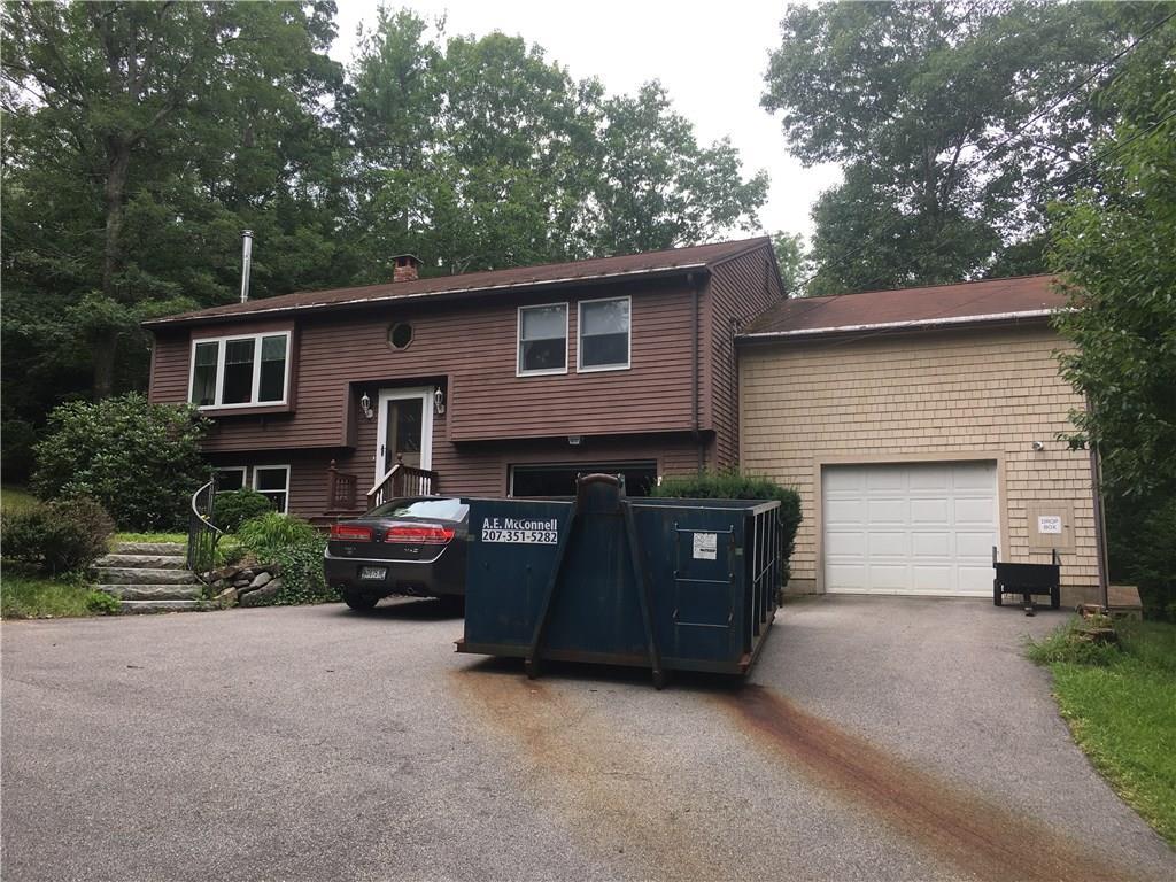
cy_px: 441
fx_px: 985
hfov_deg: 61.7
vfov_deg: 48.2
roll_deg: -0.5
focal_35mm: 29
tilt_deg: +9.4
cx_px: 588
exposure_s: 1/353
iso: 25
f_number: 2.2
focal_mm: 4.15
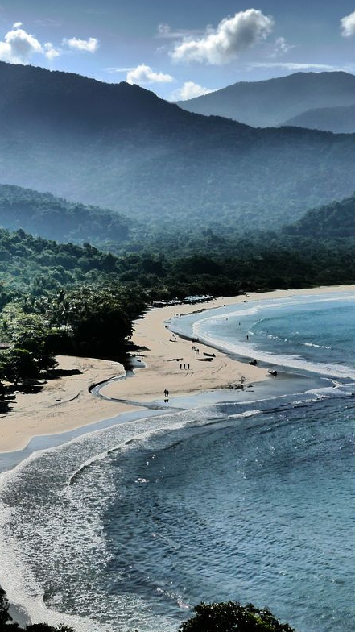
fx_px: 937
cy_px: 318
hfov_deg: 21.4
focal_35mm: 56
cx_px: 182
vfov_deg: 37.2
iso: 100
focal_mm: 15.9
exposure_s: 1/1000
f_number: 8
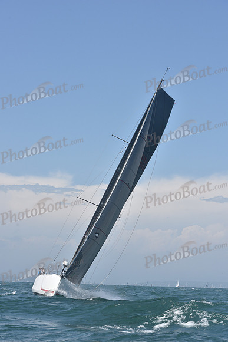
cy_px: 171
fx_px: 665
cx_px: 114
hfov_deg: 19.5
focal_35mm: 70
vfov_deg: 28.8
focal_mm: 70
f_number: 10
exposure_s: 1/1000
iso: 320
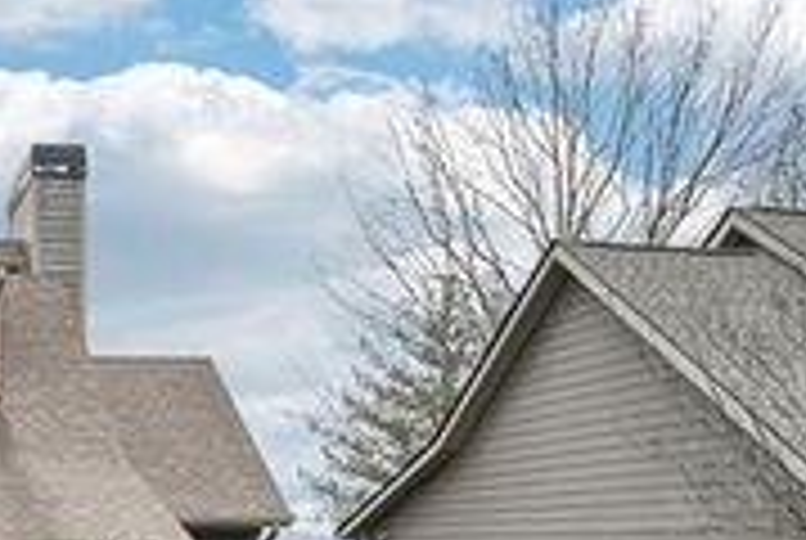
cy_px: 601
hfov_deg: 38.0
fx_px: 875
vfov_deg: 30.5
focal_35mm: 39
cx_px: -144
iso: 320
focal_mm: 14
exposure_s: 1/100
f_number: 8
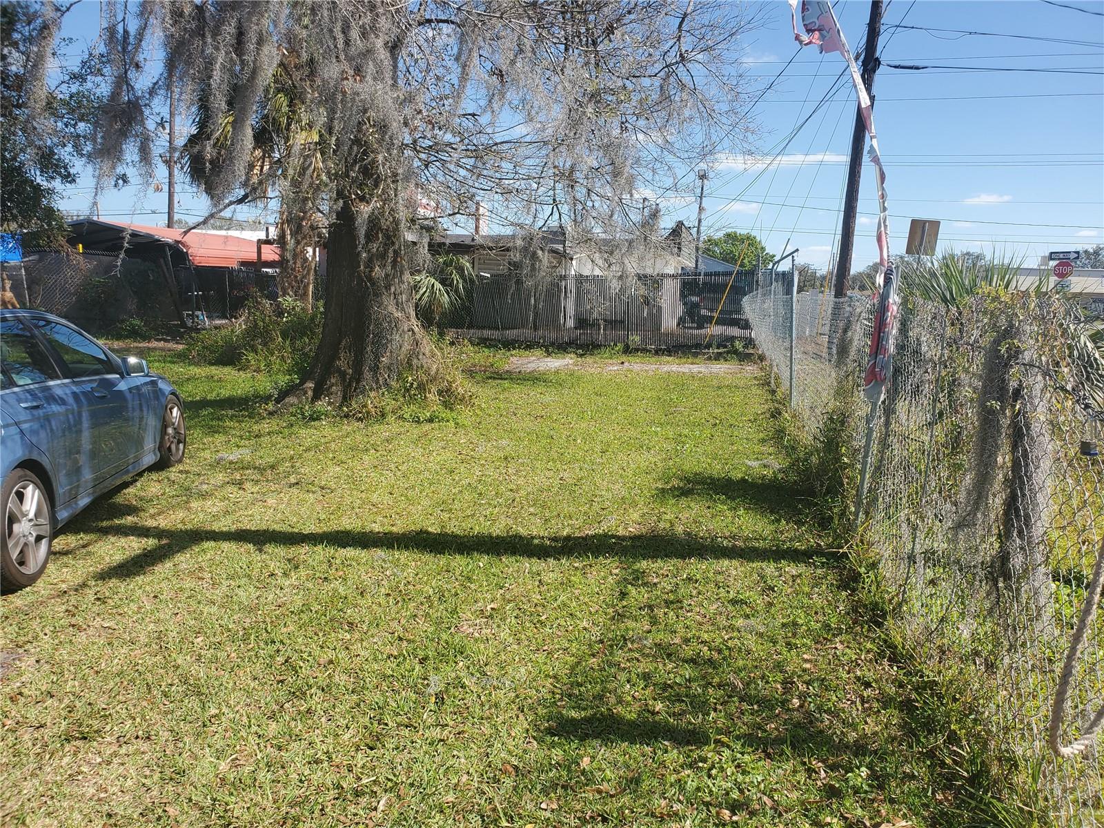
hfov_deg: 67.3
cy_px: 414
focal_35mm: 26
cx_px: 552
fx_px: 829
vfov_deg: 53.1
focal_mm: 4.3
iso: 50
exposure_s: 1/1024
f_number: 2.4
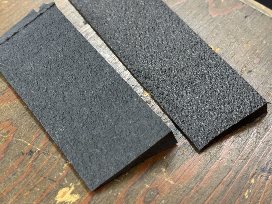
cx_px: 136
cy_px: 102
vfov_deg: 30.3
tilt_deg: -52.4
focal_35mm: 48
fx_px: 377
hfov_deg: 39.7
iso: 200
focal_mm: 6.76
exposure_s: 1/40
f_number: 1.78
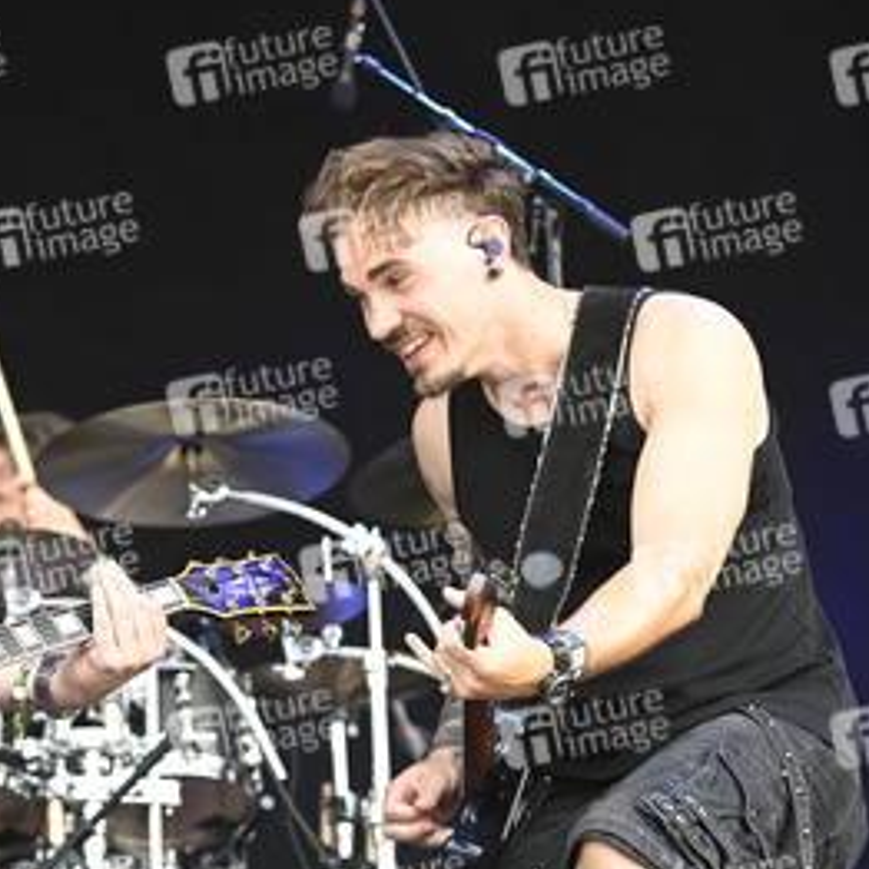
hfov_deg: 12.5
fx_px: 3948
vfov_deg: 12.6
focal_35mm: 139
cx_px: 297
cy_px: 481
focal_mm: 95
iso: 320
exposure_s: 1/400
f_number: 3.5
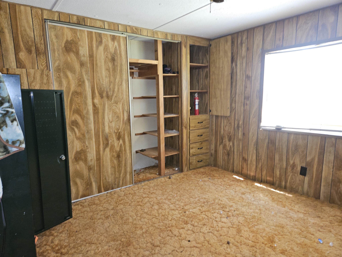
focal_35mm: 23
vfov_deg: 58.9
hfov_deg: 73.9
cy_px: 128
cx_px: 171
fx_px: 227
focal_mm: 5.4
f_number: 1.8
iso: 160
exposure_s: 1/9.99
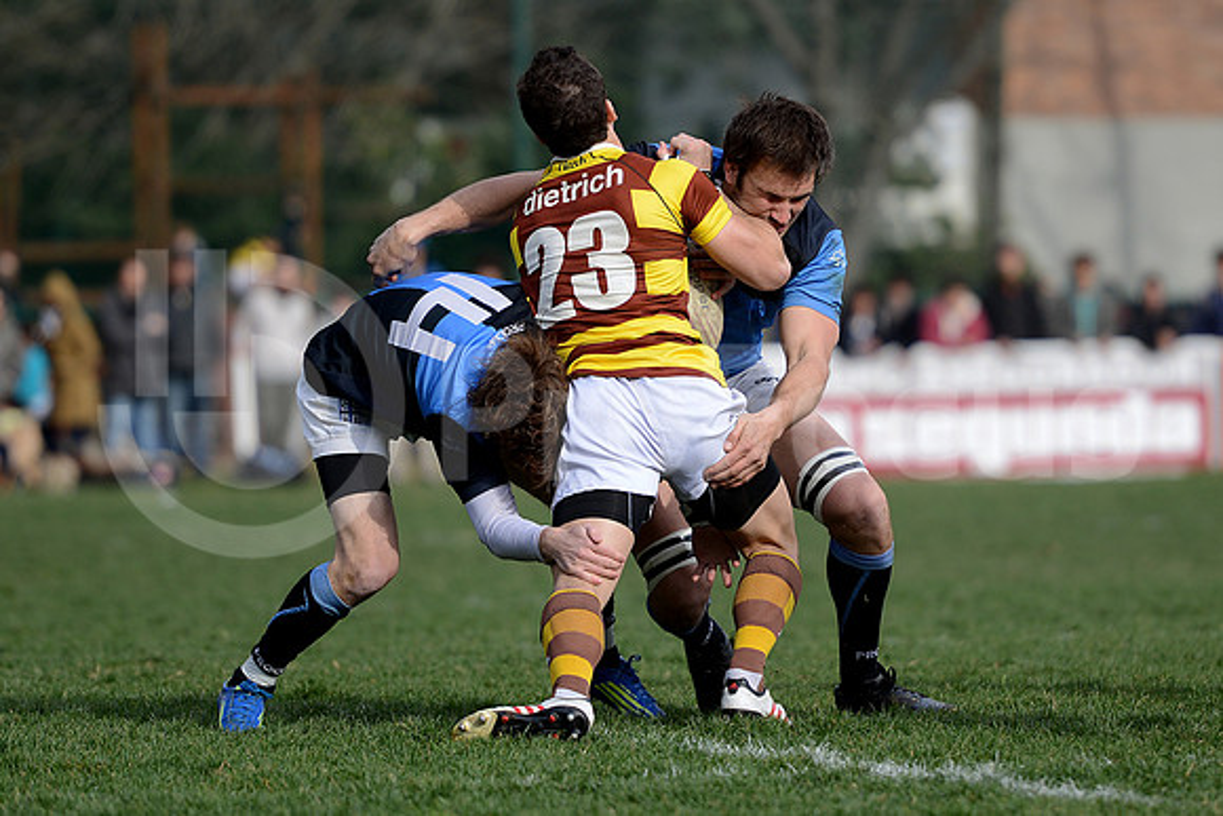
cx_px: 612
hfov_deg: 10.5
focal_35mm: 195
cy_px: 408
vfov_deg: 7.0
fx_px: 6626
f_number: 2.8
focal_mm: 195
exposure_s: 1/1250
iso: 250
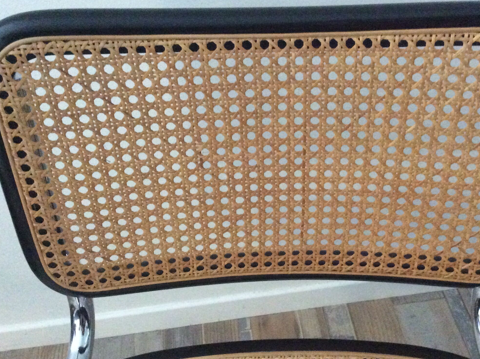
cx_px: 273
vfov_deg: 34.3
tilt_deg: -45.4
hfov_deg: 44.7
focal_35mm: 42
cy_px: 176
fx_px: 582
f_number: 2.4
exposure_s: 1/17
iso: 640
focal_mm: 3.3
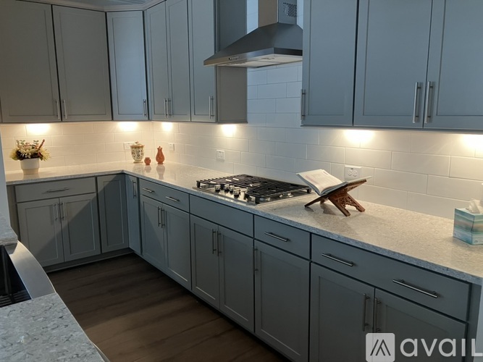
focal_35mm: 28
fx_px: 391
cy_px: 181
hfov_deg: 63.5
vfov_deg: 49.7
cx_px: 242
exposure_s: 1/60
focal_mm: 3.99
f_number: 1.8
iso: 100
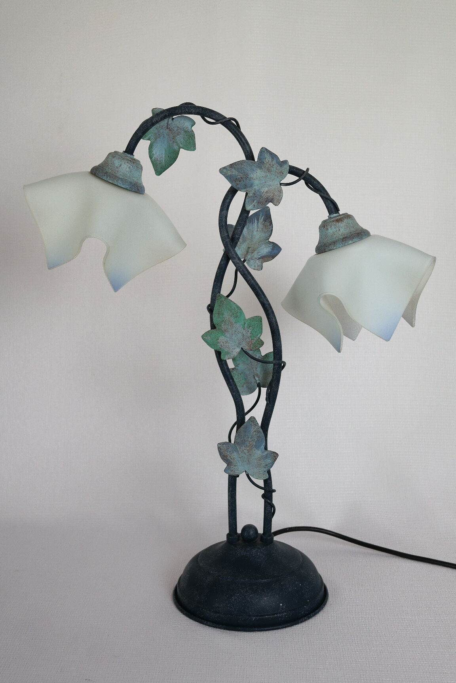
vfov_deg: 42.7
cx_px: 228
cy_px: 342
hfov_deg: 29.2
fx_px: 874
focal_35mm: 46
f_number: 4.5
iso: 200
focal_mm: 30
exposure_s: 1/60
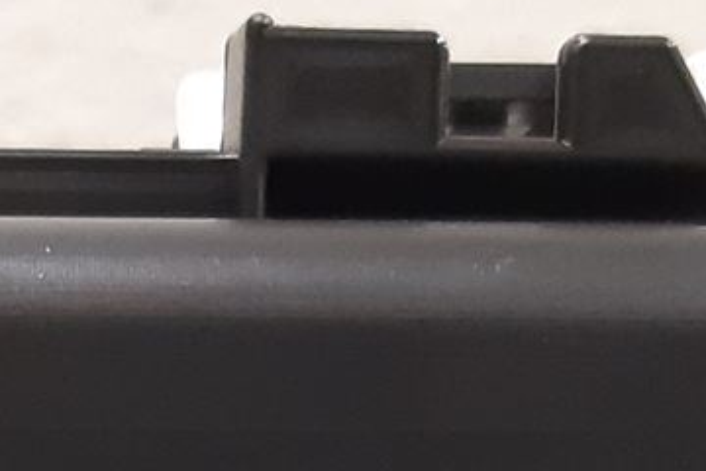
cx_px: -141
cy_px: 911
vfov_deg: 8.5
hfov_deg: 13.0
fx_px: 3020
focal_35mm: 154
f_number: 1.7
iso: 250
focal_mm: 3.93
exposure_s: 1/25
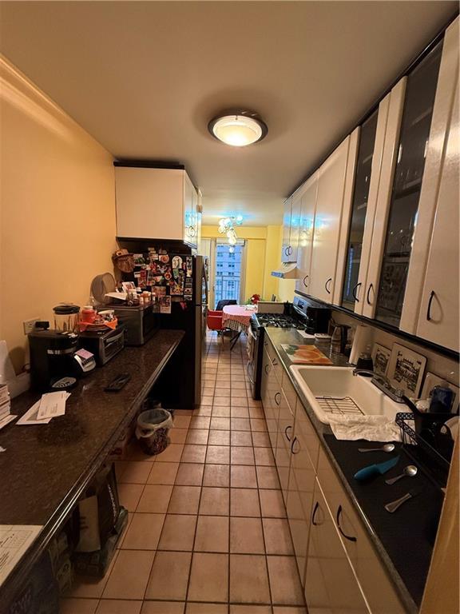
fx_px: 248
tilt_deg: -9.0
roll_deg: -2.3
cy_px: 307
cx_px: 230
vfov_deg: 102.1
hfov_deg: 85.7
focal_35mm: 14
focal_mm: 2.22
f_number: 2.2
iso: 250
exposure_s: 1/60
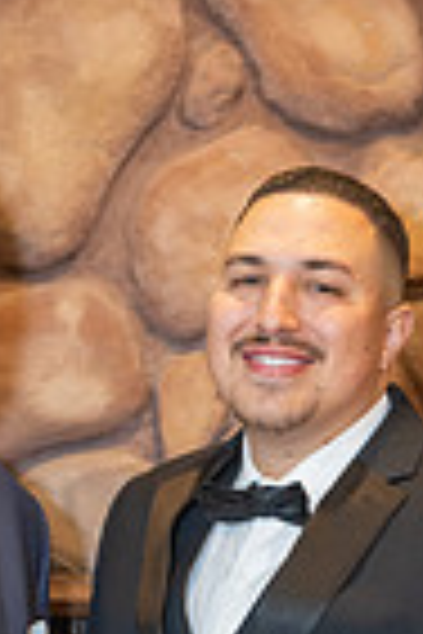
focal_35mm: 153
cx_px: 18
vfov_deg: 13.0
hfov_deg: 8.9
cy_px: 818
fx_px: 2696
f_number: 3.2
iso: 640
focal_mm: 48
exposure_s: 1/160
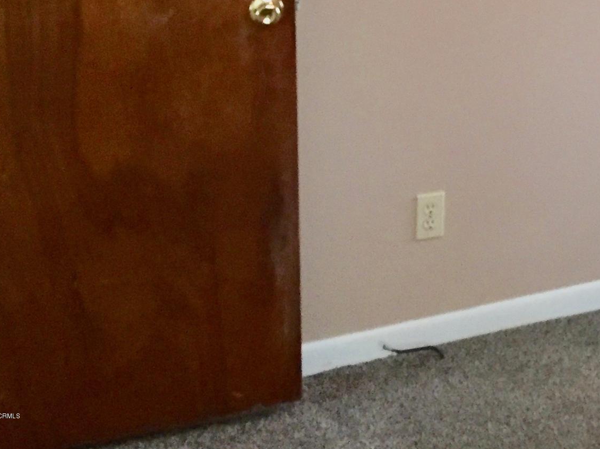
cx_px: 765
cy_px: -143
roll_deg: -1.1
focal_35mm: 77
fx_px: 1334
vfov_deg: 17.8
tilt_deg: -4.3
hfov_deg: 22.8
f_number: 2.2
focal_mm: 4.15
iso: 160
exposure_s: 1/30
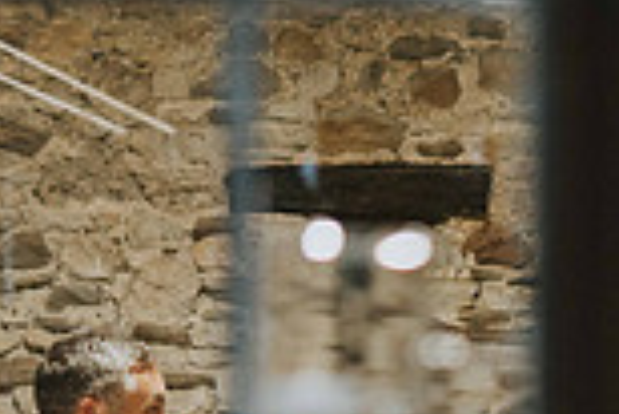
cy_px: 478
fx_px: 2427
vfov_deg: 9.6
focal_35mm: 141
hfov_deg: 14.3
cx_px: 626
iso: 500
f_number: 1.4
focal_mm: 35
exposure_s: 1/320
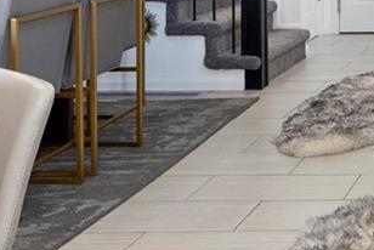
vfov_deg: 15.6
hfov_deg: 20.2
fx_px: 863
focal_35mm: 83
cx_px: 596
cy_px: -89
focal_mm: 16
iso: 640
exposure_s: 1/8
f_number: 9
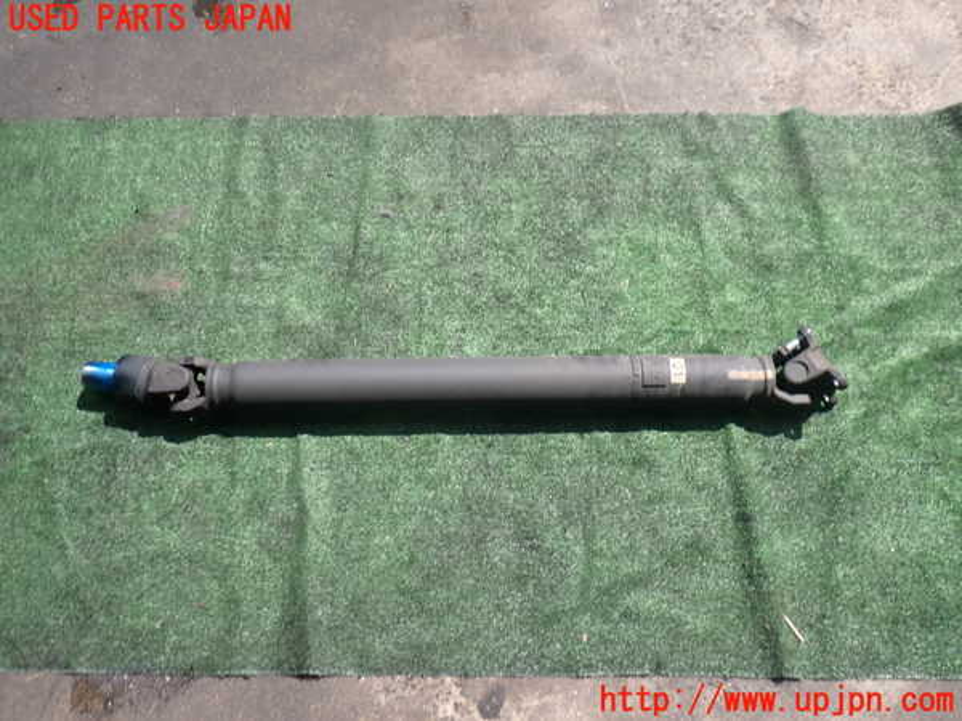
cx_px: 481
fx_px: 834
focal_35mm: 30
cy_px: 360
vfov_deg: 46.8
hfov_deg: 60.0
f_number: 6.3
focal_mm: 5.4
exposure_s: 1/160
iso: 100
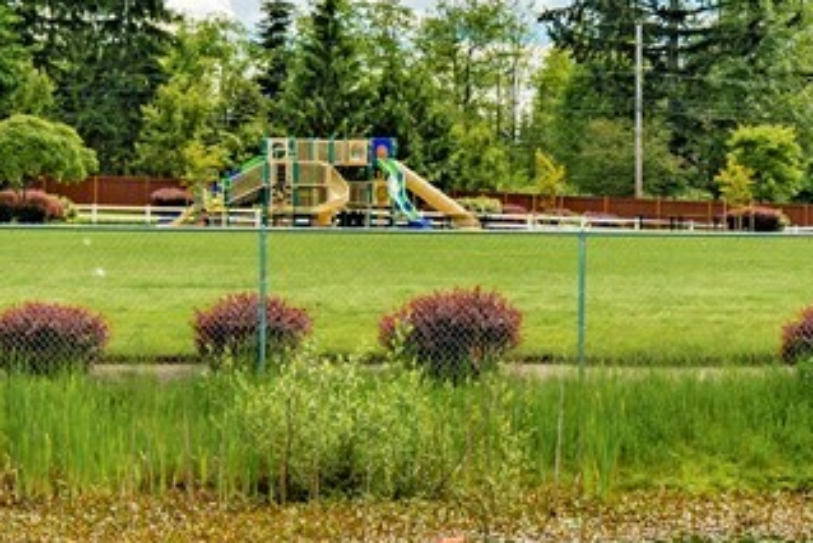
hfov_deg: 17.2
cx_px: 291
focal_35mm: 119
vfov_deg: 11.5
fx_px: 2689
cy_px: 171
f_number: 7.1
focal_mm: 35
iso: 100
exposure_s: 1/100
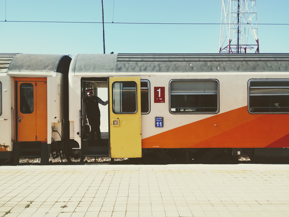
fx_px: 234
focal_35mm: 28
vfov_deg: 49.9
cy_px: 108
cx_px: 144
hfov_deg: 63.4
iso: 100
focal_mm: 4.27
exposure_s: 1/400
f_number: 1.8
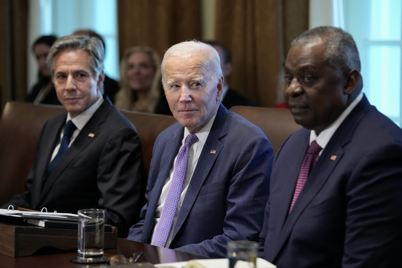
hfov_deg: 14.7
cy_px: 134
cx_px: 201
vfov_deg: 9.8
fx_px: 1563
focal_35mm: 140
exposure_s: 1/200
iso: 3200
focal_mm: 140
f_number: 3.5
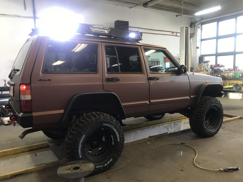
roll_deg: +0.8
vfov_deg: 49.7
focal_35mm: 28
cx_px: 122
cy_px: 91
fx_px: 197
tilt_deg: -5.5
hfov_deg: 63.4
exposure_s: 1/17
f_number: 1.8
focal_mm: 3.99
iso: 40
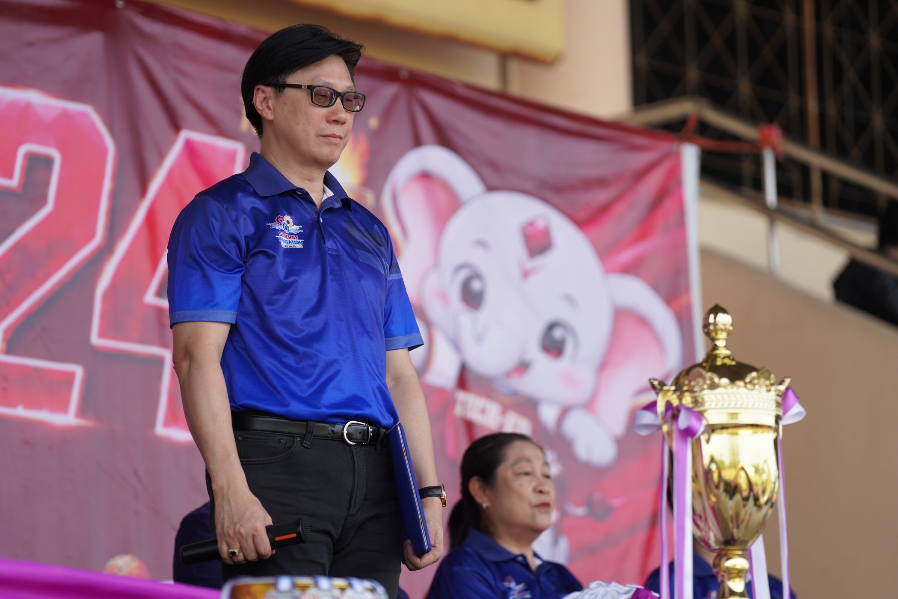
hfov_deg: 14.3
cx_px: 449
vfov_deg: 9.5
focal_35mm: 144
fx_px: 3591
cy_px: 300
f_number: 2.8
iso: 500
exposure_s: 1/1600
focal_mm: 144
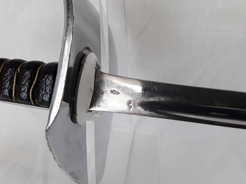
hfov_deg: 65.3
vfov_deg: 51.4
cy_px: 92
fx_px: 192
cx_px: 123
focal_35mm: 27
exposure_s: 1/120
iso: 80
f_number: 1.9
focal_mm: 2.91
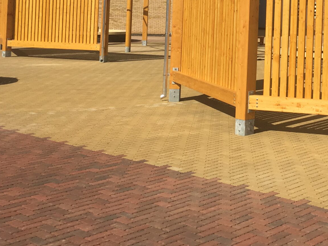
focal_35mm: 64
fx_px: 606
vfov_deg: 22.1
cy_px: 1
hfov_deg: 28.0
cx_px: 345
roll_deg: -1.0
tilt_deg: +1.1
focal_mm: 4.15
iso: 25
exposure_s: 1/3077
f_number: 2.2
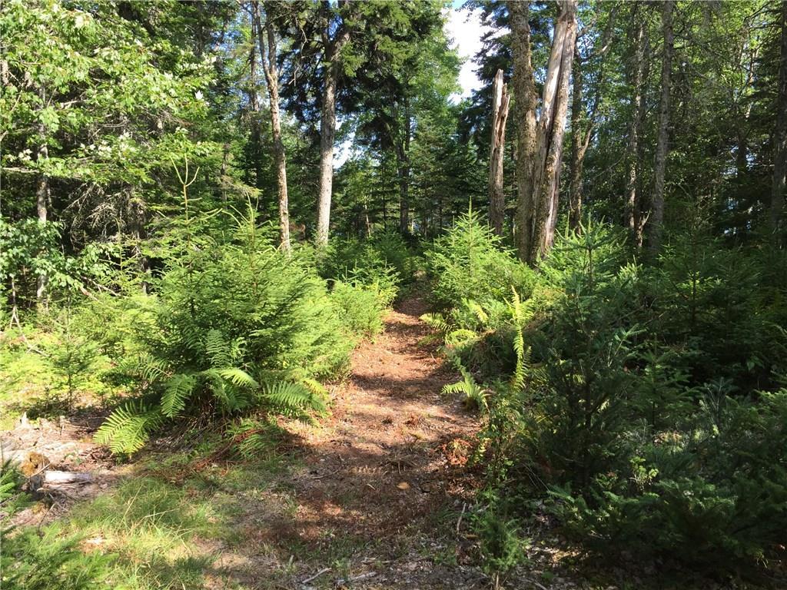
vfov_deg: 48.2
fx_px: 659
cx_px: 394
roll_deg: +1.3
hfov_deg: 61.7
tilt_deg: -8.9
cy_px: 295
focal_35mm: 29
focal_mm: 4.15
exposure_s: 1/380
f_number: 2.2
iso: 32
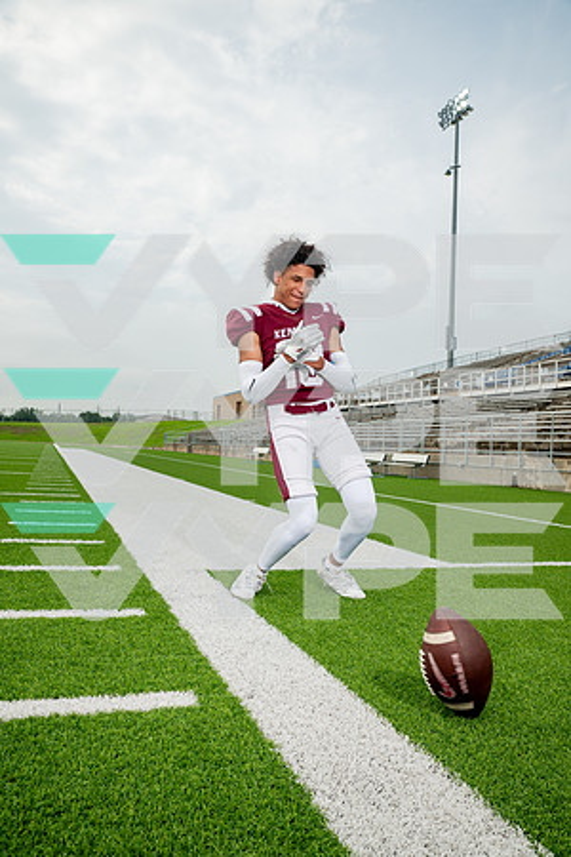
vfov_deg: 61.9
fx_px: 714
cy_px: 428
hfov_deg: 43.6
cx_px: 286
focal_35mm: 30
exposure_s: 1/320
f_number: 7.1
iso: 125
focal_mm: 30
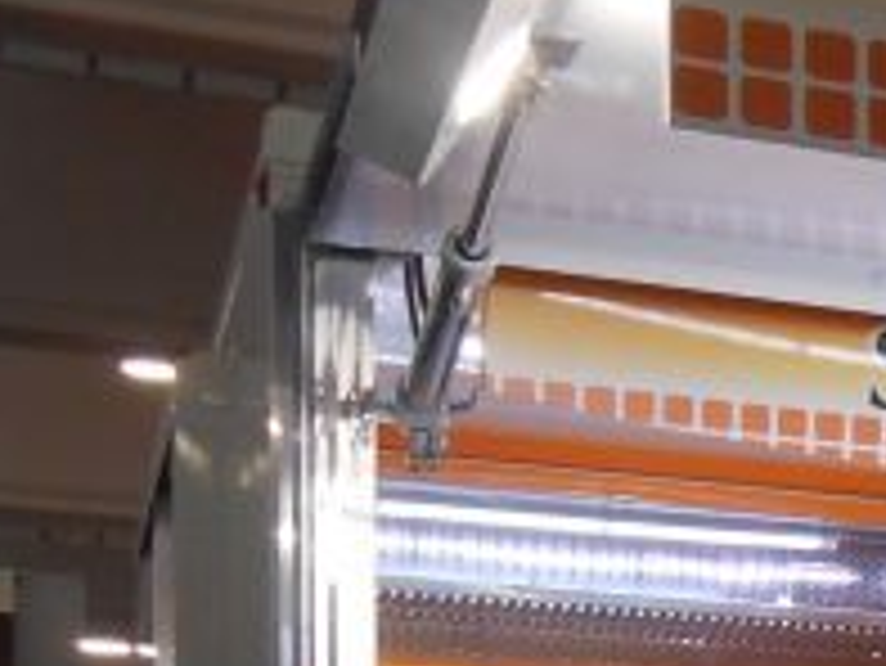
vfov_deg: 12.4
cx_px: 1763
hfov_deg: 14.6
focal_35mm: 112
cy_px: 1084
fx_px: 2868
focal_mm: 4.6
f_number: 3.5
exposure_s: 1/30
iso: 160
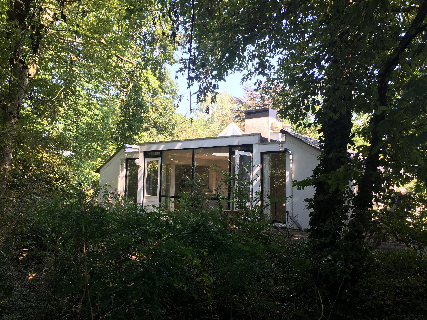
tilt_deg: +4.5
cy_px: 160
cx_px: 214
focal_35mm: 29
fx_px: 358
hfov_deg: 61.7
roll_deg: -0.6
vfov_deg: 48.2
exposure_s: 1/105
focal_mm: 4.15
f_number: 2.2
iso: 25
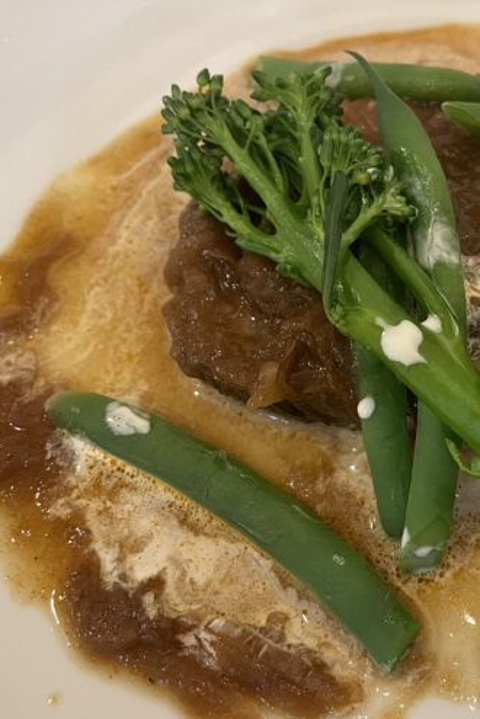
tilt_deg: -60.7
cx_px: 426
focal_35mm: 42
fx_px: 839
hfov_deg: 30.6
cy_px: 346
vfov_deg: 46.4
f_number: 1.6
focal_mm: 4.2
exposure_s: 1/60
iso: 320
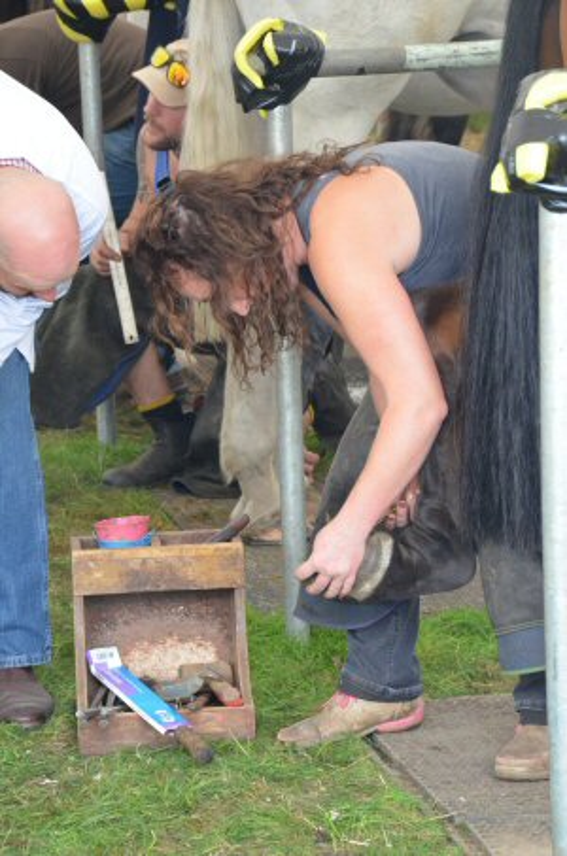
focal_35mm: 150
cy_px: 428
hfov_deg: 9.1
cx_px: 284
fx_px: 3560
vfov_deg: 13.7
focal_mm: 100
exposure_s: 1/125
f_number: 9
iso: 1600
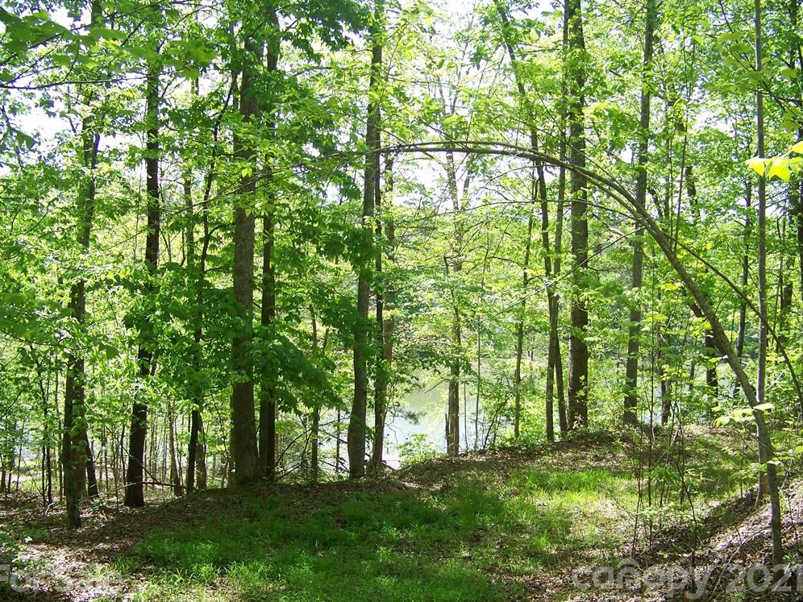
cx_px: 398
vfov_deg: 38.7
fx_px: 858
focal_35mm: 37
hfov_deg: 50.1
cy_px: 308
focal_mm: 5.85
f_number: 2.8
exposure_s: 1/160
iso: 64
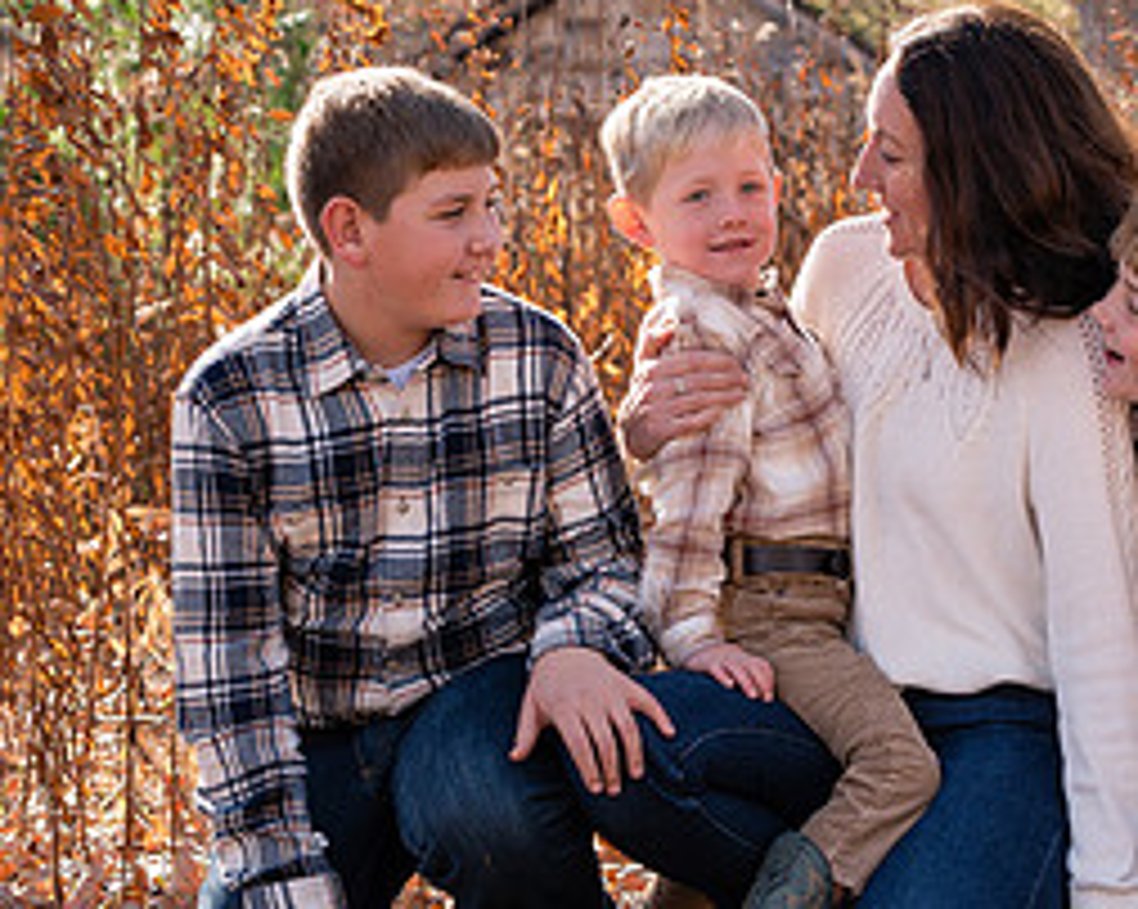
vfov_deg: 7.9
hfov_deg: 9.9
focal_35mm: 195
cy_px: 648
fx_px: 6563
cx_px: 776
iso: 250
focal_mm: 85
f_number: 6.3
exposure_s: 1/250
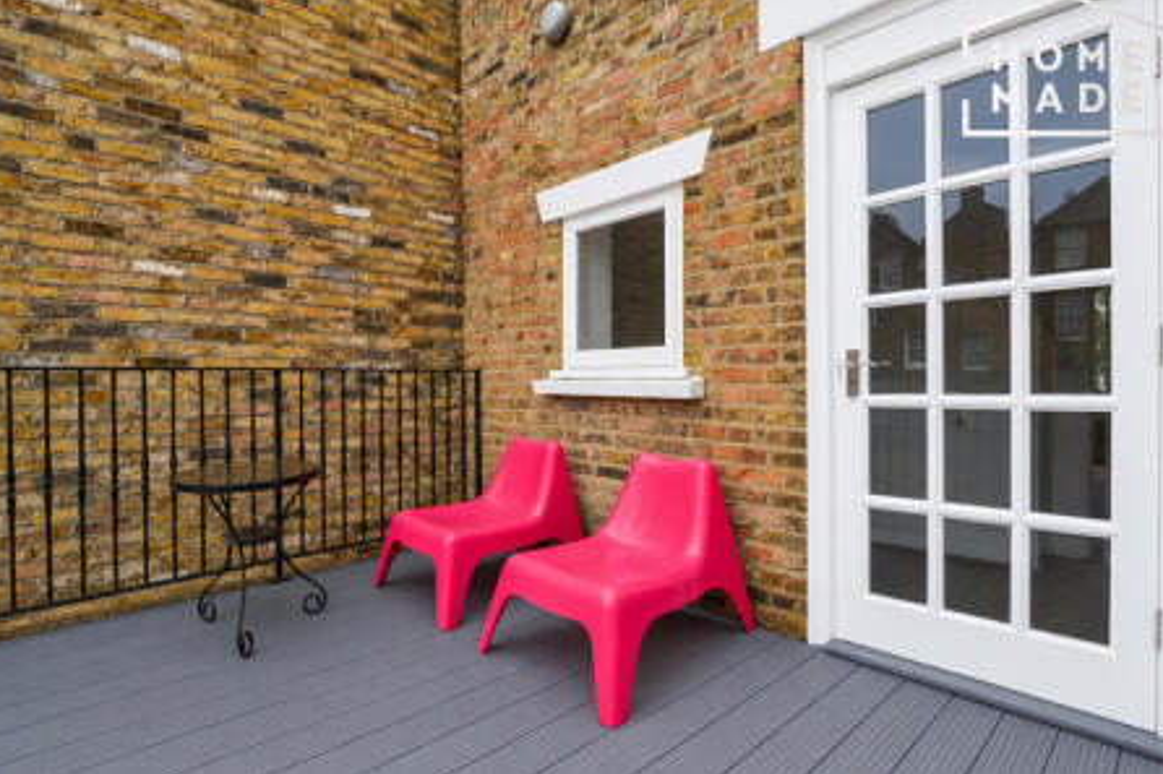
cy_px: 366
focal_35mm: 16
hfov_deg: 96.7
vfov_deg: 73.6
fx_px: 517
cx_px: 595
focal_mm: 10
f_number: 5.6
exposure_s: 1/125
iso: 400
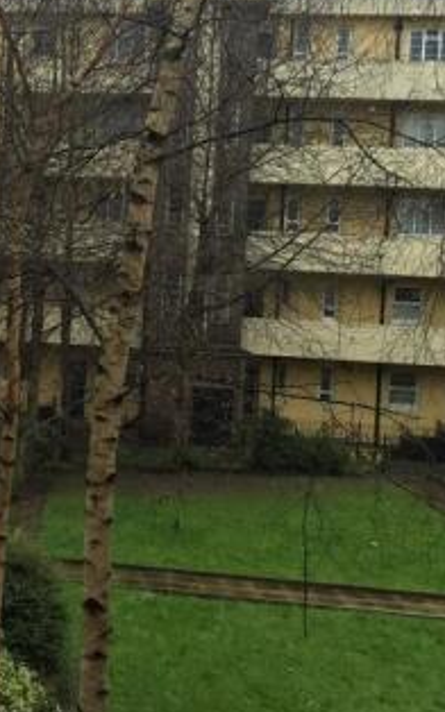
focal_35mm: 57
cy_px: 280
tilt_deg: -0.4
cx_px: -90
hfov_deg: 21.1
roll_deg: -3.4
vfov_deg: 35.6
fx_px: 1107
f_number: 2.2
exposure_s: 1/370
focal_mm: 4.15
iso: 32
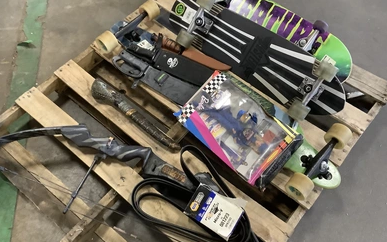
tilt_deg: -59.8
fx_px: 359
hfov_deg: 56.7
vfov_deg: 37.3
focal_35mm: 34
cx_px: 190
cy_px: 125
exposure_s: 1/40
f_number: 2.4
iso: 320
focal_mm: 3.3
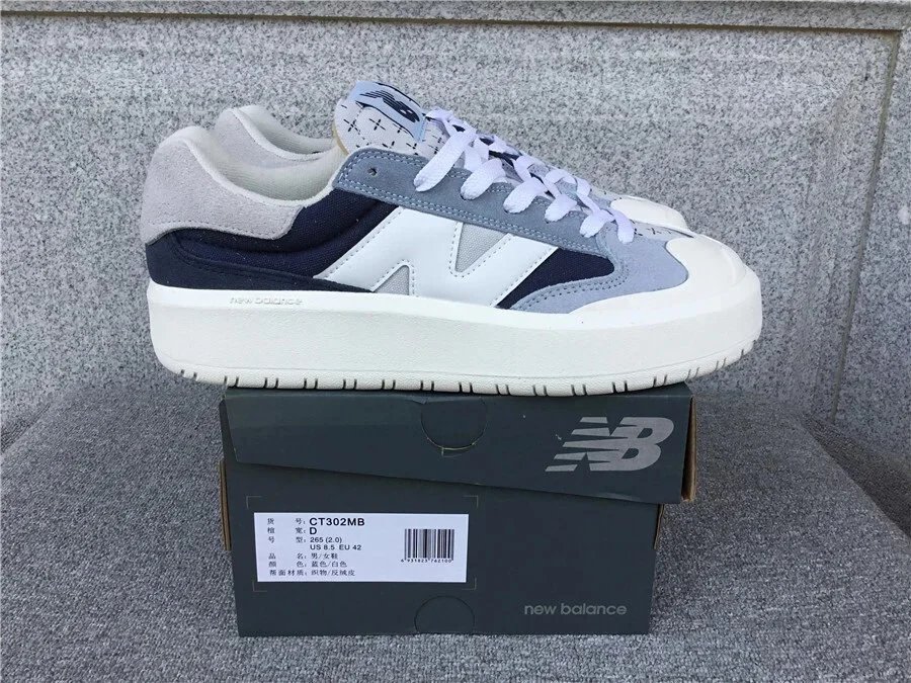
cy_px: 342
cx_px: 456
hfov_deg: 58.4
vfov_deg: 45.4
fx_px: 816
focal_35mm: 31
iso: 25
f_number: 2.4
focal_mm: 3.3
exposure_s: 1/381
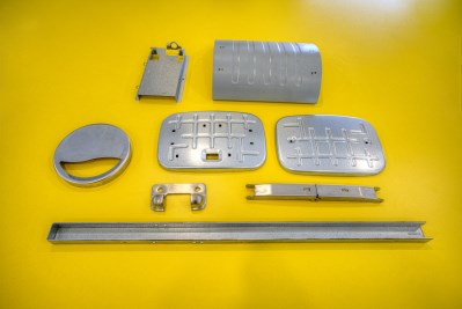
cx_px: 231
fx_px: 295
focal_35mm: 23
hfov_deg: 76.0
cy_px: 154
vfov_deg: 55.2
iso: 125
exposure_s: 1/8
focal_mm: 23
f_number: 6.3
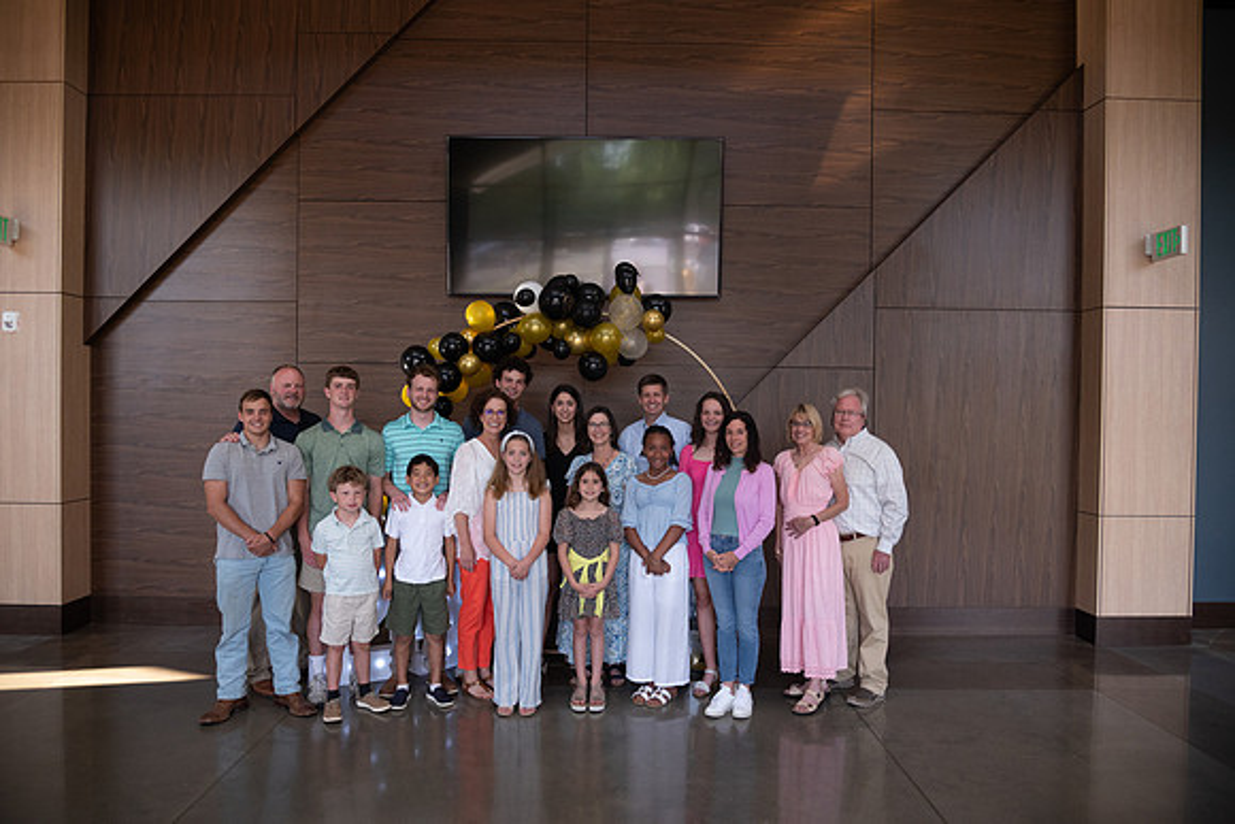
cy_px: 412
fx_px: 823
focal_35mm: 24
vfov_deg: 53.2
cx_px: 618
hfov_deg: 73.7
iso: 1250
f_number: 4
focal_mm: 24
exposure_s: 1/200
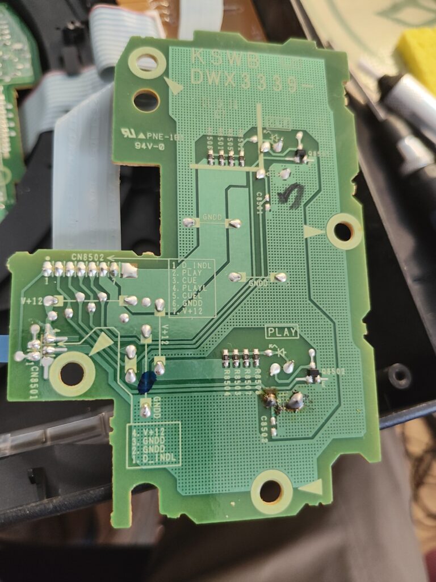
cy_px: 291
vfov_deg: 69.4
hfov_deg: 54.9
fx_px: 420
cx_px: 218
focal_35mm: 25
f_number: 1.5
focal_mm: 4.15
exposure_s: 1/30
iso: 372
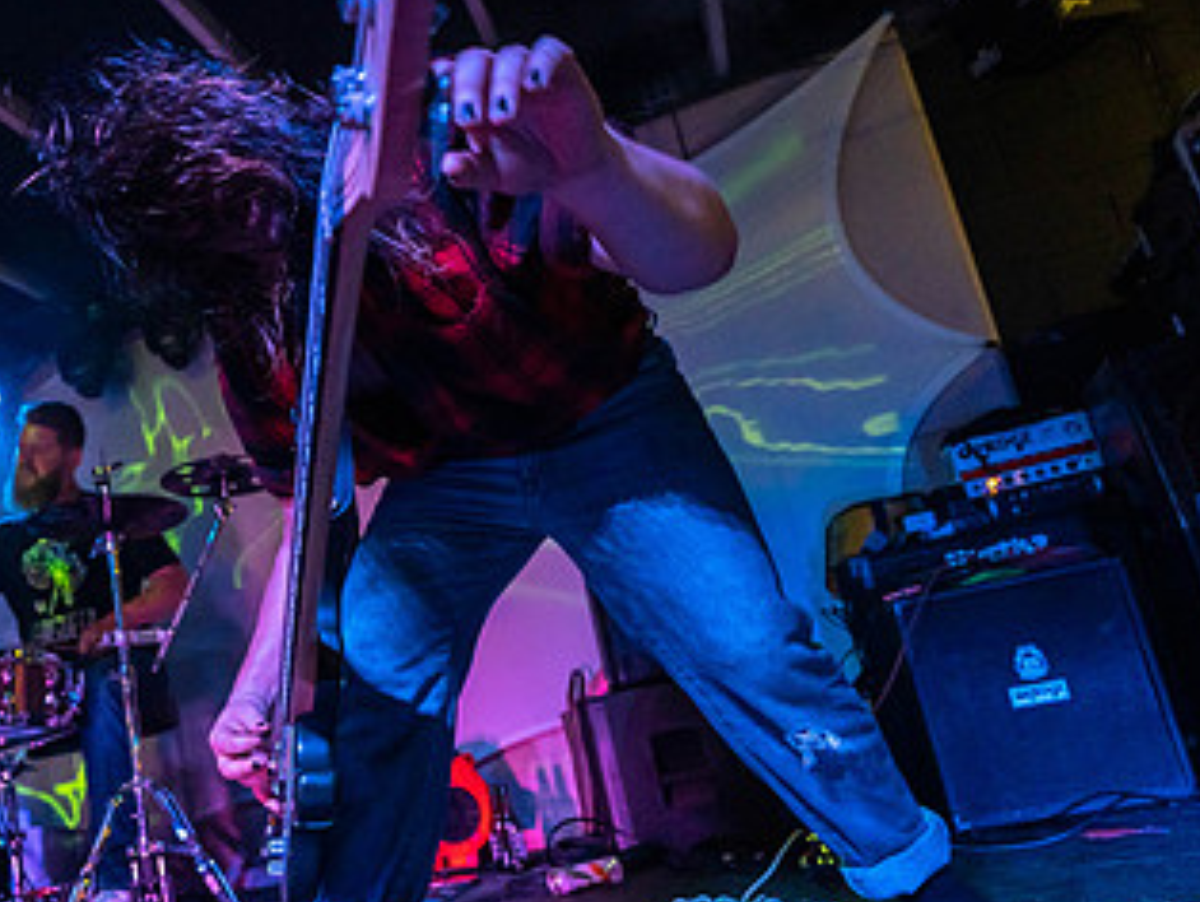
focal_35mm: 28
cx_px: 359
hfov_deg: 61.2
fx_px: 971
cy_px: 535
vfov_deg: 49.5
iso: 1600
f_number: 2.8
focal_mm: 14
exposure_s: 1/250
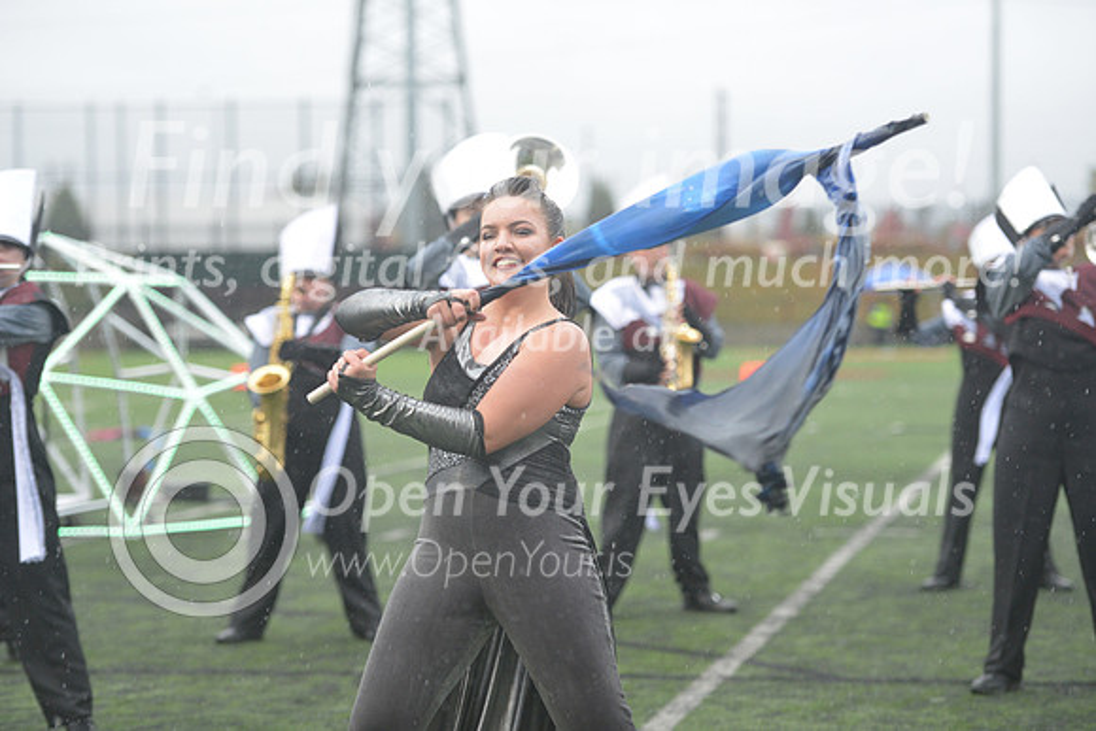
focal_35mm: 110
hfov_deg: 18.6
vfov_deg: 12.5
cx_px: 548
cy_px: 366
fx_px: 3350
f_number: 2.8
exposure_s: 1/800
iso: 1250
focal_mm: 110
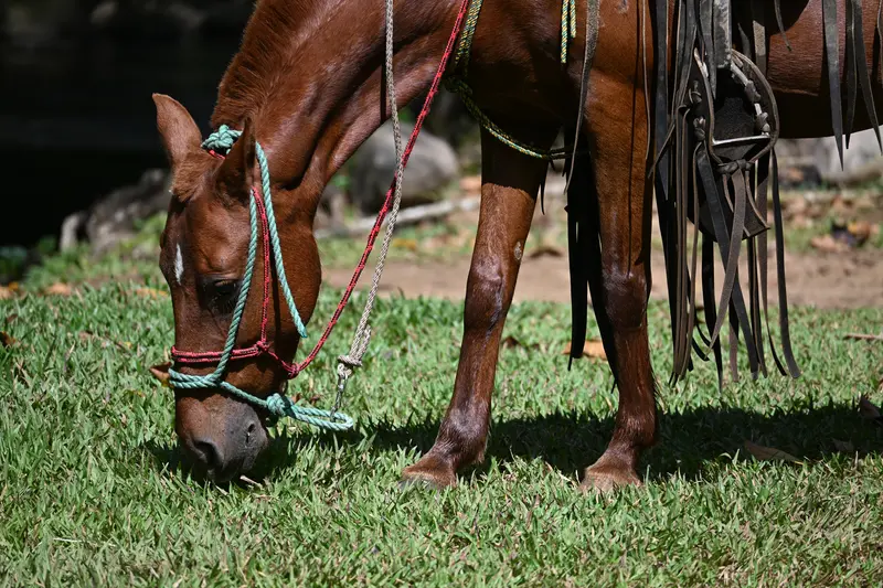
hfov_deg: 5.5
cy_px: 294
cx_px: 442
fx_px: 9195
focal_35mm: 375
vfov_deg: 3.7
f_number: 6.3
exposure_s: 1/400
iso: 110
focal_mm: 250
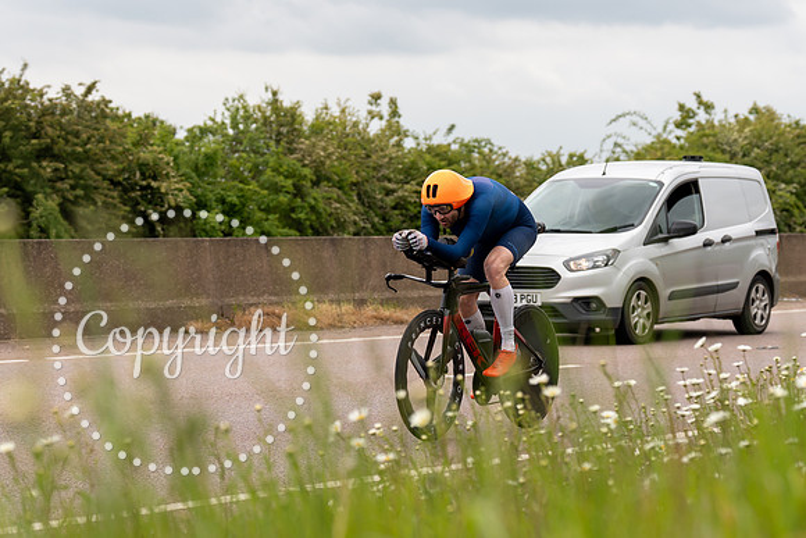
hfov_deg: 17.5
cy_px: 241
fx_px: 2617
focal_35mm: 117
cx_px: 414
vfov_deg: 11.7
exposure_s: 1/1000
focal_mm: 70
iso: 160
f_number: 3.5
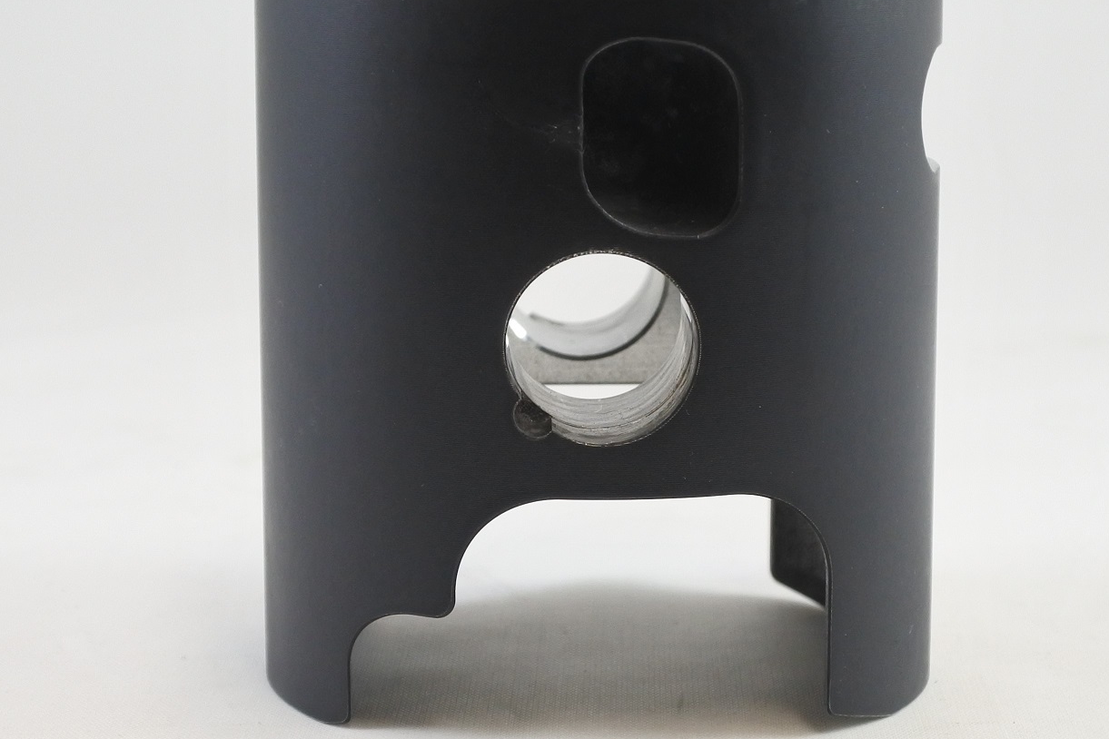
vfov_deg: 21.9
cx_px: 599
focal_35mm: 62
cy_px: 295
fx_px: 1910
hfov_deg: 32.4
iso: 450
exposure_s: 1/125
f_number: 4.2
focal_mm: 15.3
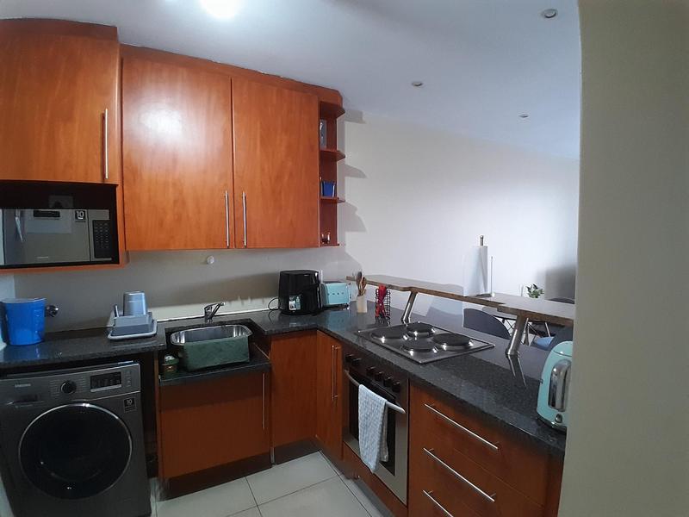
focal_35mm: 17
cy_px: 258
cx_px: 344
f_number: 2.2
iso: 320
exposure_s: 1/25
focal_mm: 1.46
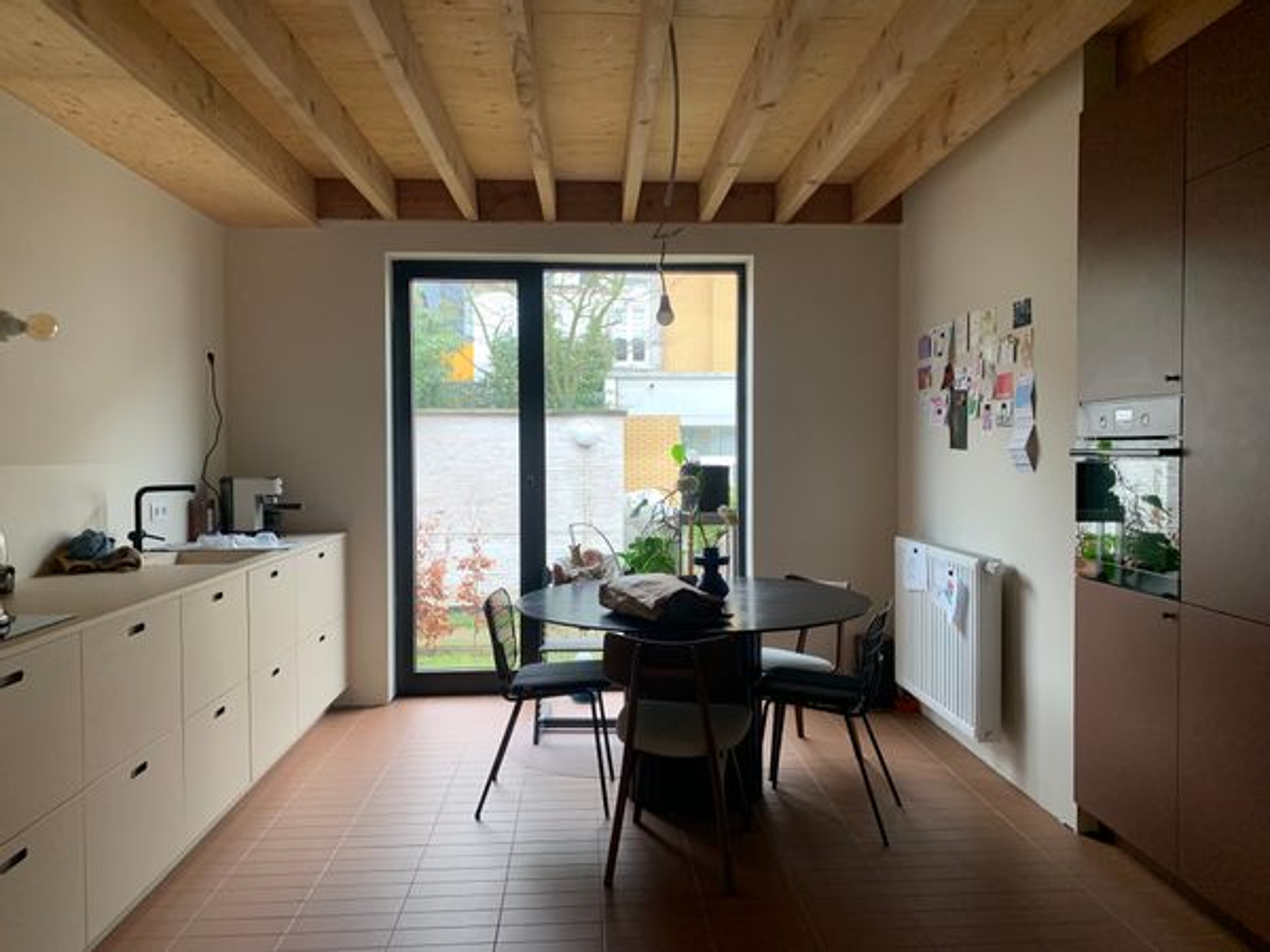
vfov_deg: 53.1
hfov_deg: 67.3
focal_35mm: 26
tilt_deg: -0.9
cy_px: 476
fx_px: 954
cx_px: 635
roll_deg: -0.2
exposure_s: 1/60
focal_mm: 4.25
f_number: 1.8
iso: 125
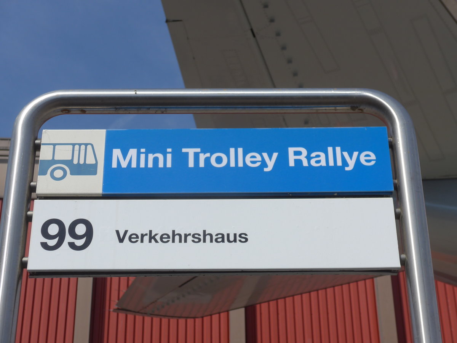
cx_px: 228
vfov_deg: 18.4
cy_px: 172
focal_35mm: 80
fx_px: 1056
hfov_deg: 24.4
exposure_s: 1/1000
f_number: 4.4
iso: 80
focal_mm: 16
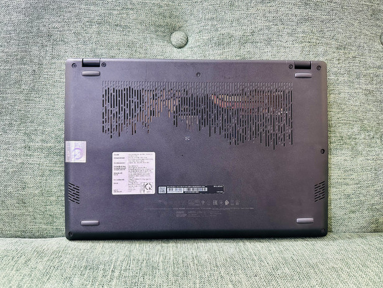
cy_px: 144
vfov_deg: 54.9
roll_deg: -1.6
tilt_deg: -17.4
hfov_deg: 69.4
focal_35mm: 25
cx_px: 194
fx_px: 277
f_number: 1.78
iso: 250
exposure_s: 1/50
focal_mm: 6.86
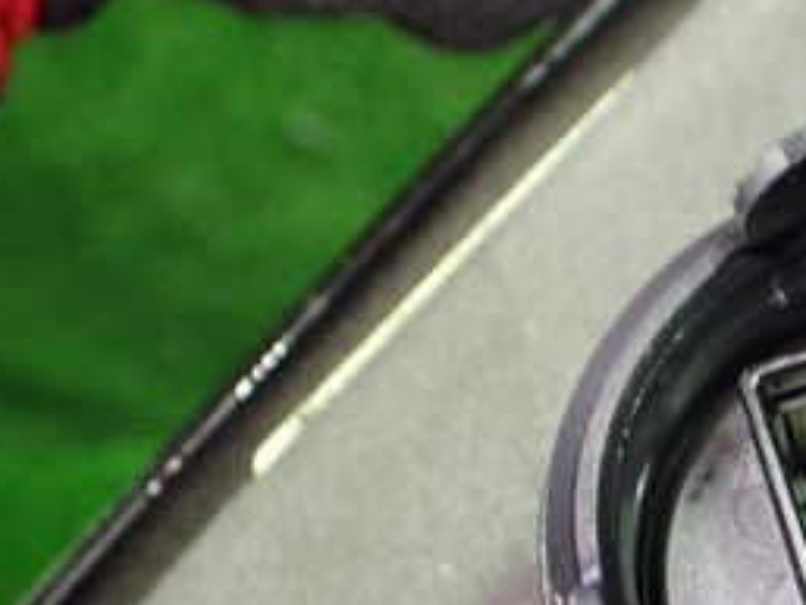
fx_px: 1631
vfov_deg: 20.8
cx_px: 922
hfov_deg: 25.4
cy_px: 492
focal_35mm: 70
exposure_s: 1/80
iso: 800
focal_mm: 5.4
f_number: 2.3
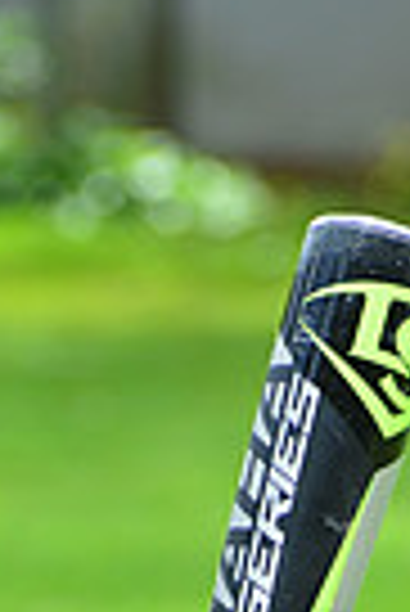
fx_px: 11637
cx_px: 273
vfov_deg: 3.0
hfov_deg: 2.0
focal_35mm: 683
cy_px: 1269
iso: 200
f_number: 8
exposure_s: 1/200
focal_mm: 160
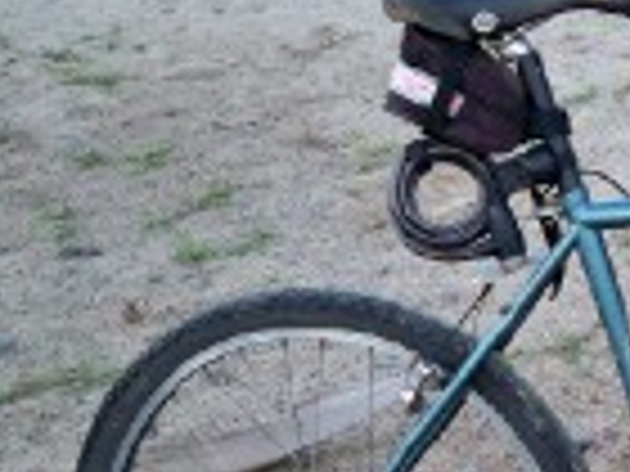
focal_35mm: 100
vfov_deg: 14.8
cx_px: 855
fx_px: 1820
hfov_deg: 18.1
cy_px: 216
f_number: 3.1
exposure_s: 1/60
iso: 125
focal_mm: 6.3
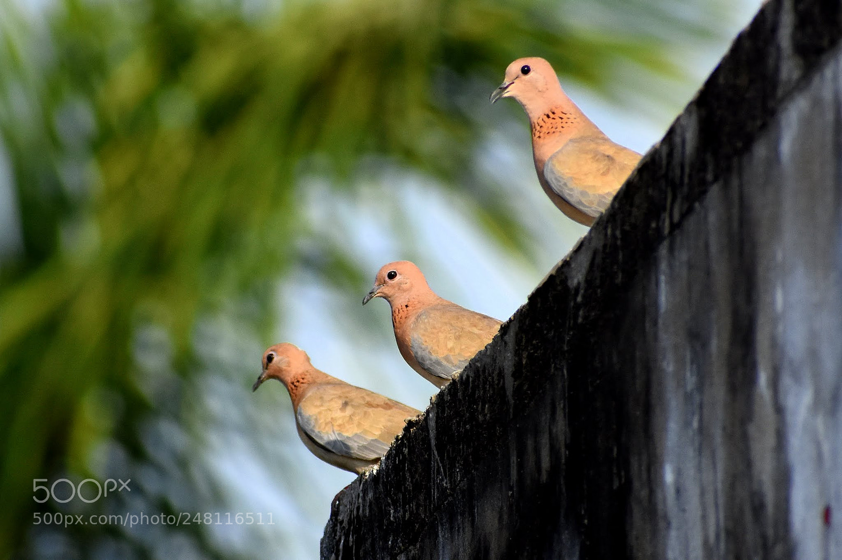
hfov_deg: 4.6
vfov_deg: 3.1
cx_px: 421
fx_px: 10519
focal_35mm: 450
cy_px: 280
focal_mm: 300
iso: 900
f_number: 8
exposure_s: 1/1600
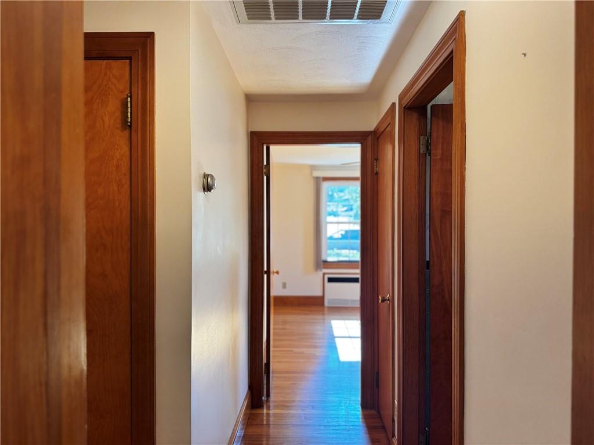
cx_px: 297
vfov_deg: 56.8
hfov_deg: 71.6
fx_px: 412
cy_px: 222
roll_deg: -0.5
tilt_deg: -1.0
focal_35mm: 24
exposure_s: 1/120
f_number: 1.78
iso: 125
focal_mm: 6.76
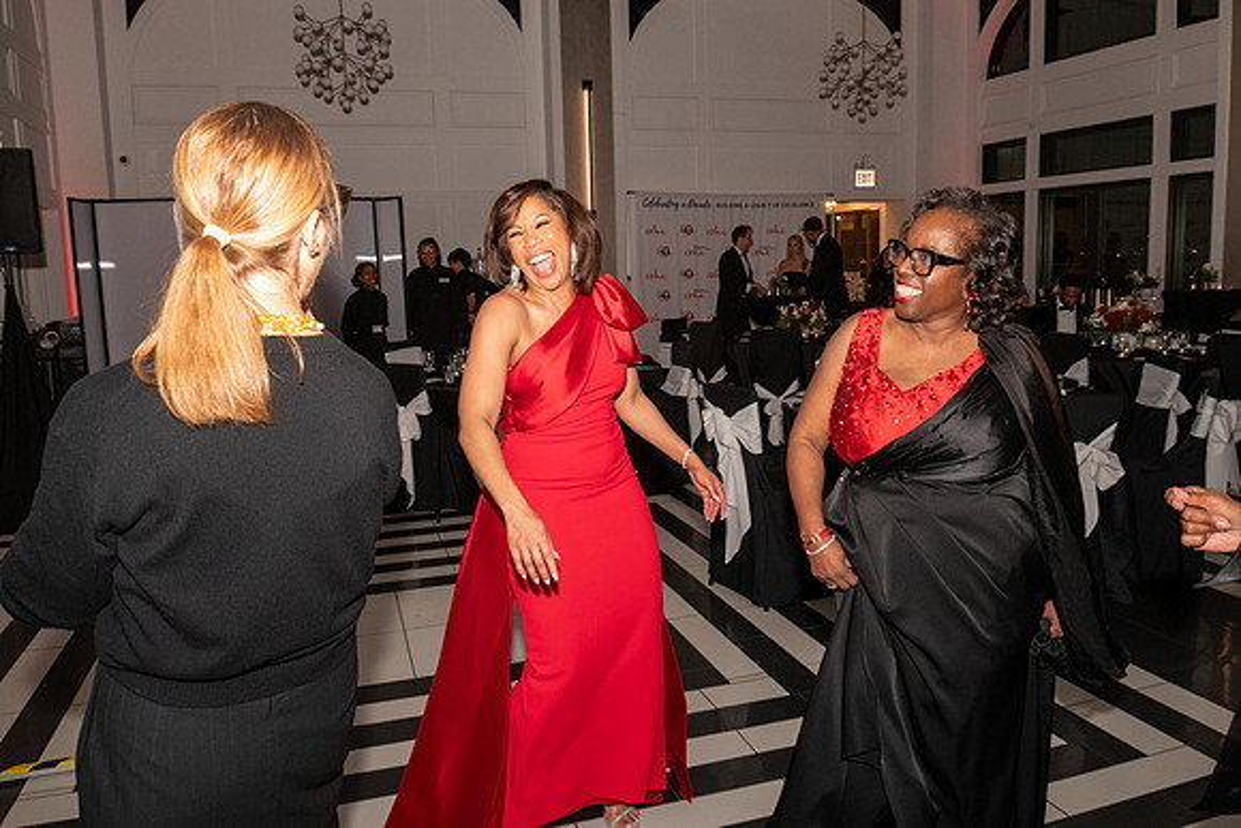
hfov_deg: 67.4
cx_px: 620
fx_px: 931
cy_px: 414
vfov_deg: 48.0
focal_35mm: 27
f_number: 6.3
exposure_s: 1/125
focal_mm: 18
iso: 2500
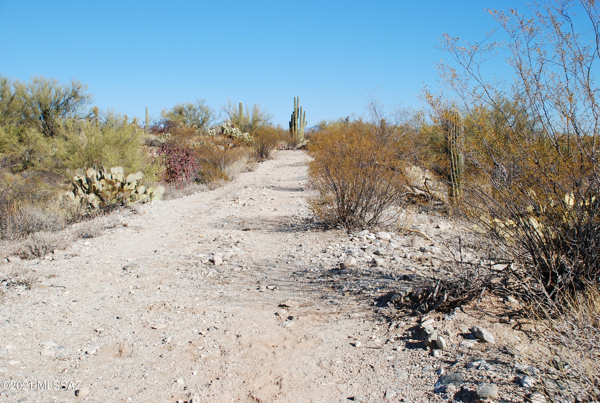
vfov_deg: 32.0
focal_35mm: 42
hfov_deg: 46.3
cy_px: 202
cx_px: 300
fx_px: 701
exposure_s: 1/250
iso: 100
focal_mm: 28
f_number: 8
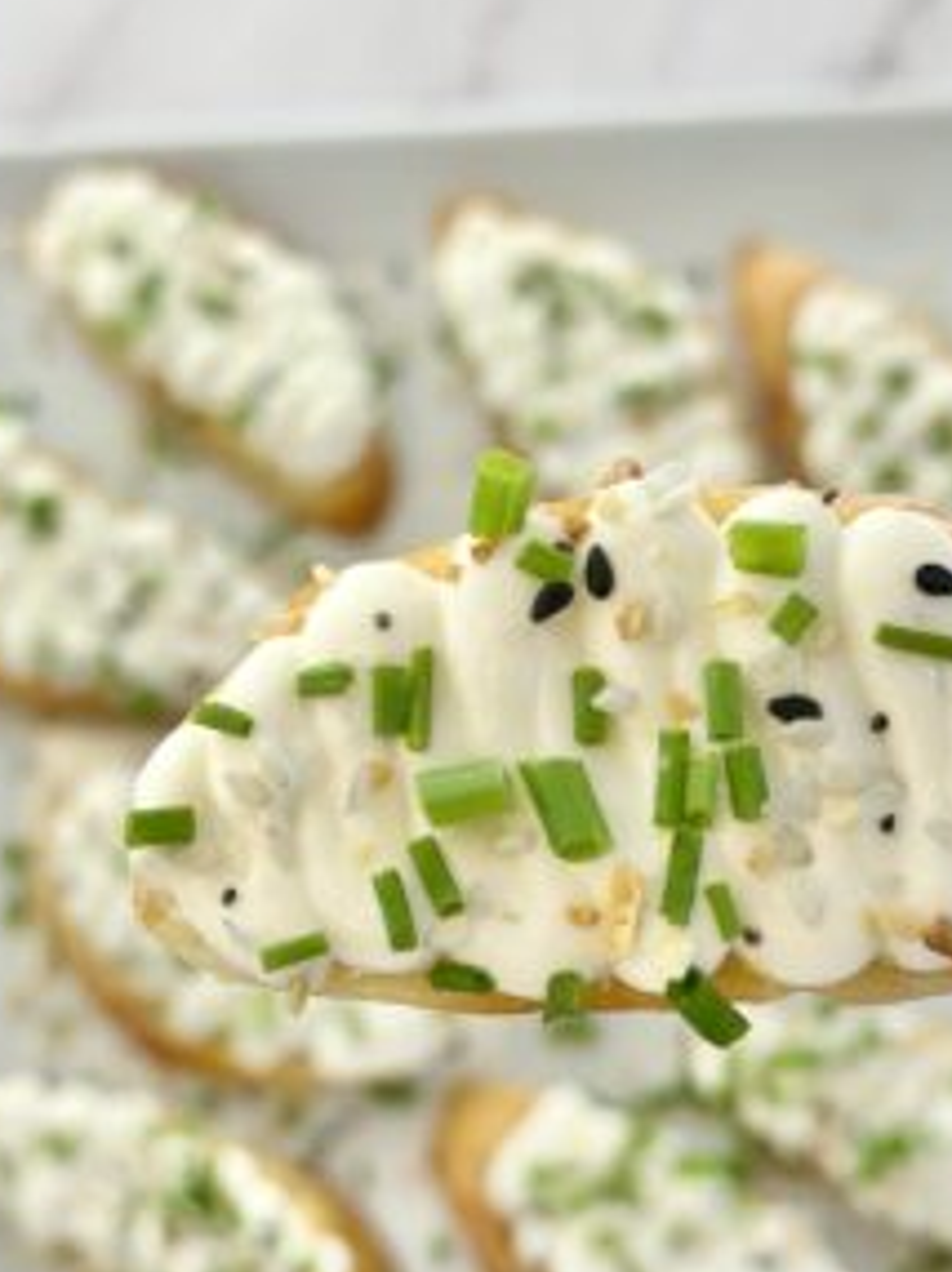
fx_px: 3085
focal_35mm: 84
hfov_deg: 17.5
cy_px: 827
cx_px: 411
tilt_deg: -84.8
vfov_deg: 23.2
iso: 80
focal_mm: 6.86
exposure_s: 1/448
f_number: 1.78
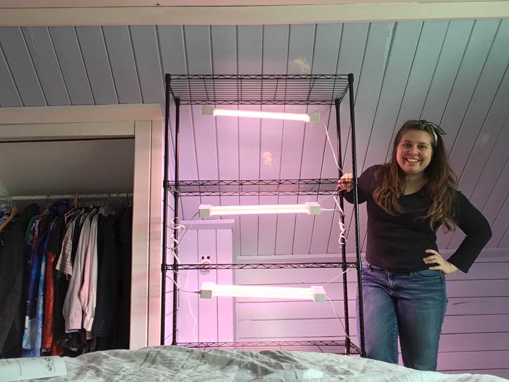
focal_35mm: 31
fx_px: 456
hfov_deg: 58.4
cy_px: 191
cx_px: 254
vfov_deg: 45.4
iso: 50
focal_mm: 2.15
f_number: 2.4
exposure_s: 1/40
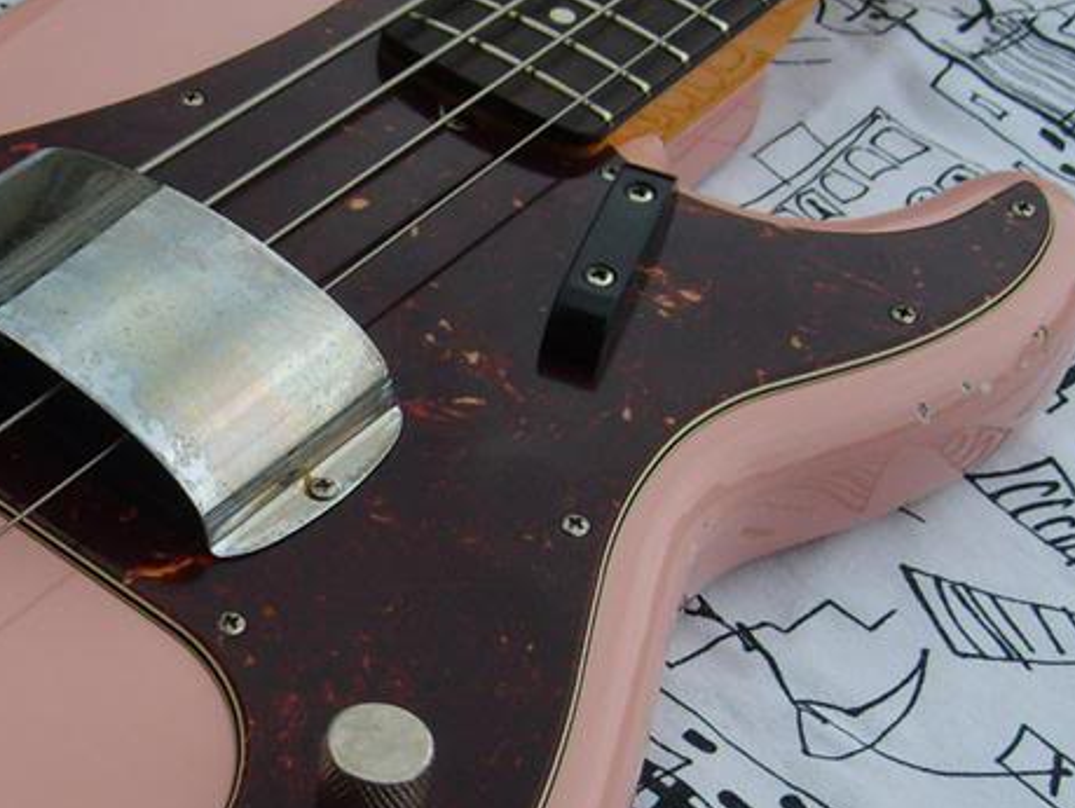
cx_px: 137
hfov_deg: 24.4
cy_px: 555
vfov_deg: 18.9
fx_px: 2424
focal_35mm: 78
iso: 50
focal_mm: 5.8
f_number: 2.8
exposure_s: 1/500
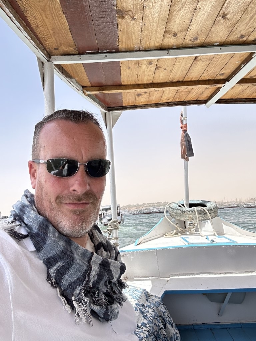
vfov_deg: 60.0
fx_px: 296
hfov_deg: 46.8
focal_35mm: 30
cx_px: 128
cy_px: 170
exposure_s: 1/806
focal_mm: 2.69
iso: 25
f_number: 1.9
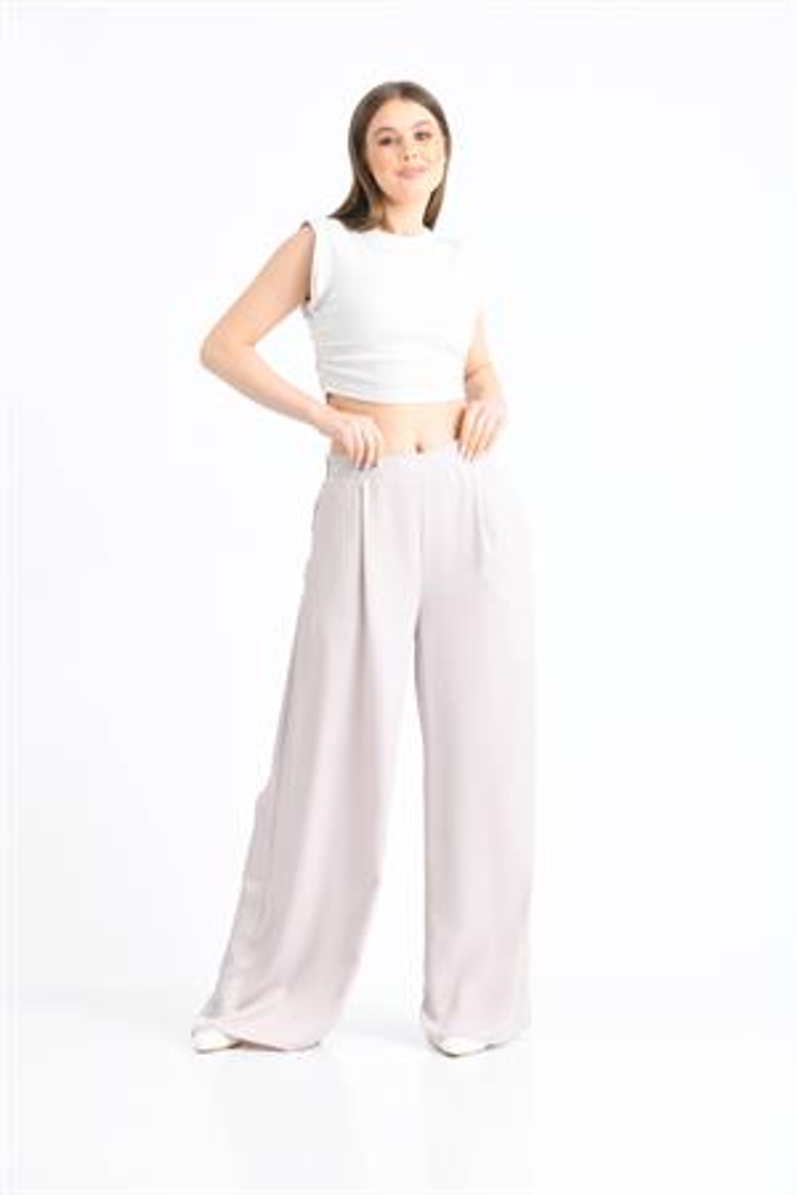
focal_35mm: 100
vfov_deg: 20.4
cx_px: 398
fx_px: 3321
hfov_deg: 13.7
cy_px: 598
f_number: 9
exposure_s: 1/125
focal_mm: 100
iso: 100
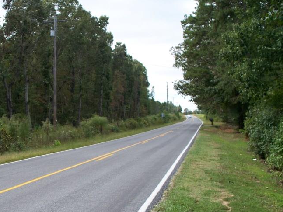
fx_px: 466
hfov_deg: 33.2
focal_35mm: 57
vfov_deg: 25.6
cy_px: 130
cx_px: 75
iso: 64
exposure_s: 1/400
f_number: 2.8
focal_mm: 7.54
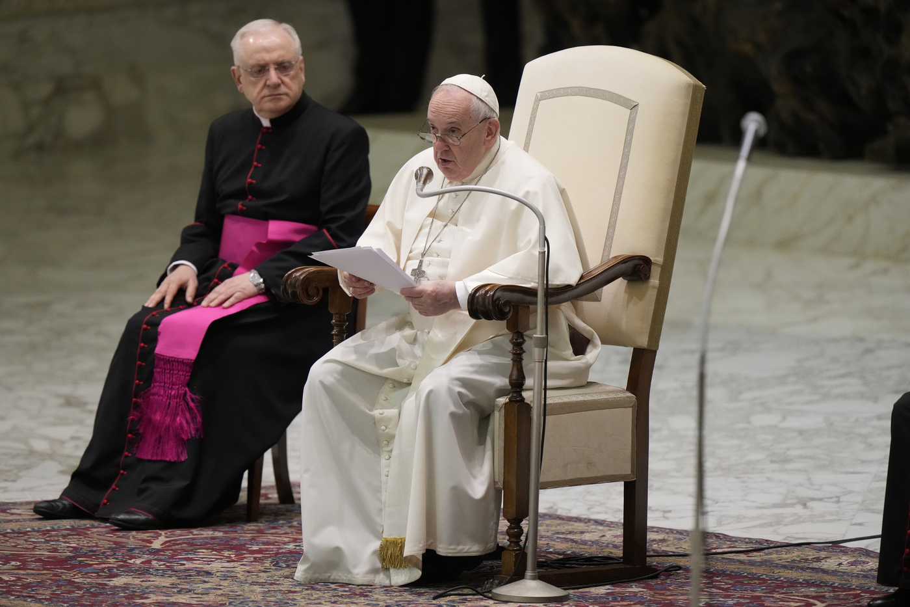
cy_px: 304
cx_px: 455
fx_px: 14153
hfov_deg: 3.7
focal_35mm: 560
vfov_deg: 2.5
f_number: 4
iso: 3200
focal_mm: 560
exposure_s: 1/400
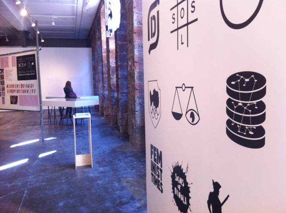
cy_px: 106
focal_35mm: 35
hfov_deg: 52.7
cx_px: 143
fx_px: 289
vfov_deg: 40.6
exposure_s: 1/15
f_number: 2.8
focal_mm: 3.85
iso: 125
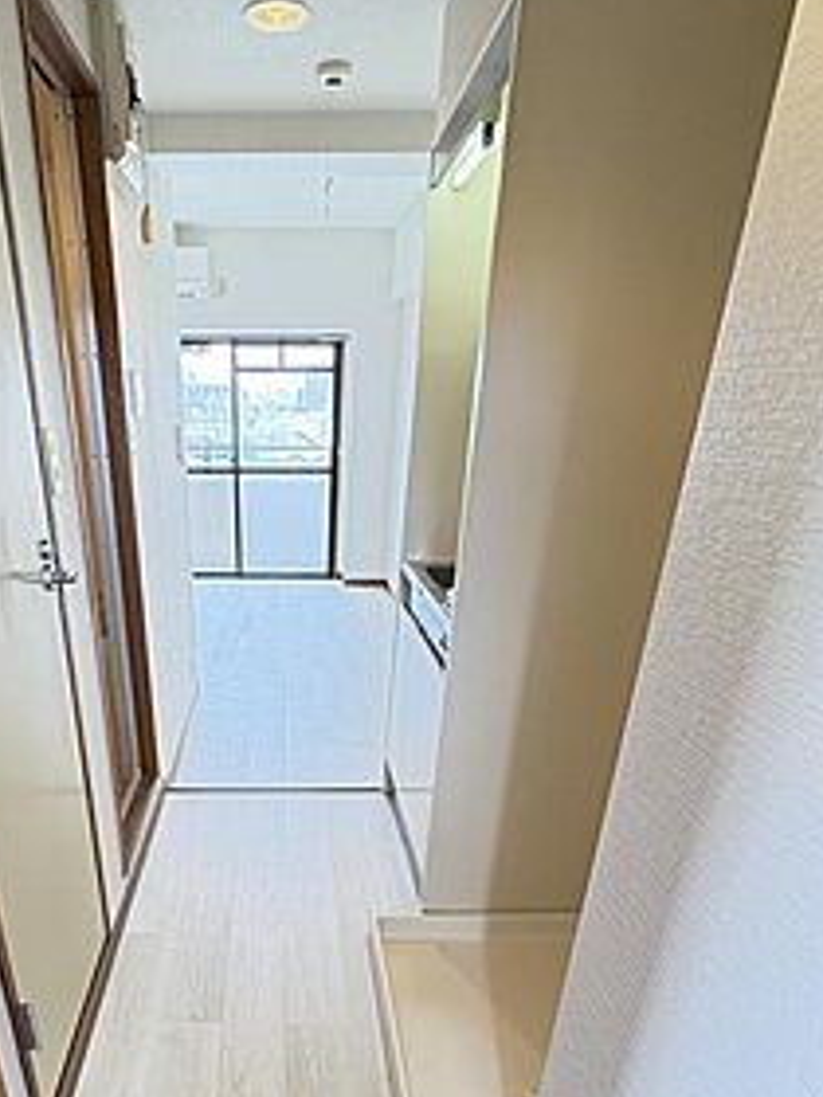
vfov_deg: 66.8
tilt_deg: -28.7
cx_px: 286
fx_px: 761
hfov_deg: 55.8
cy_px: 831
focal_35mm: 24
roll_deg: -0.3
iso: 400
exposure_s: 1/120
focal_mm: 2.22
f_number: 2.2
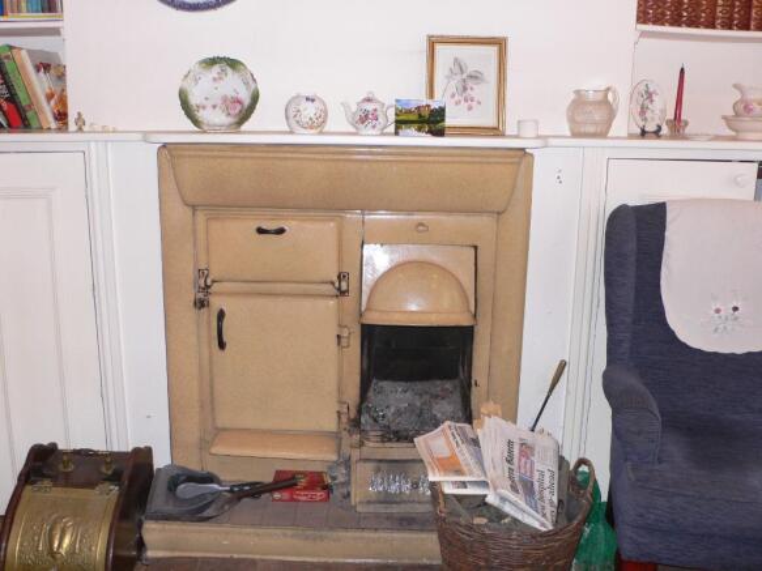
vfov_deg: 41.8
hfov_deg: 54.0
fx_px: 748
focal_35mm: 34
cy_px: 286
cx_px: 381
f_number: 2.8
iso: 160
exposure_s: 1/30
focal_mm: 6.3
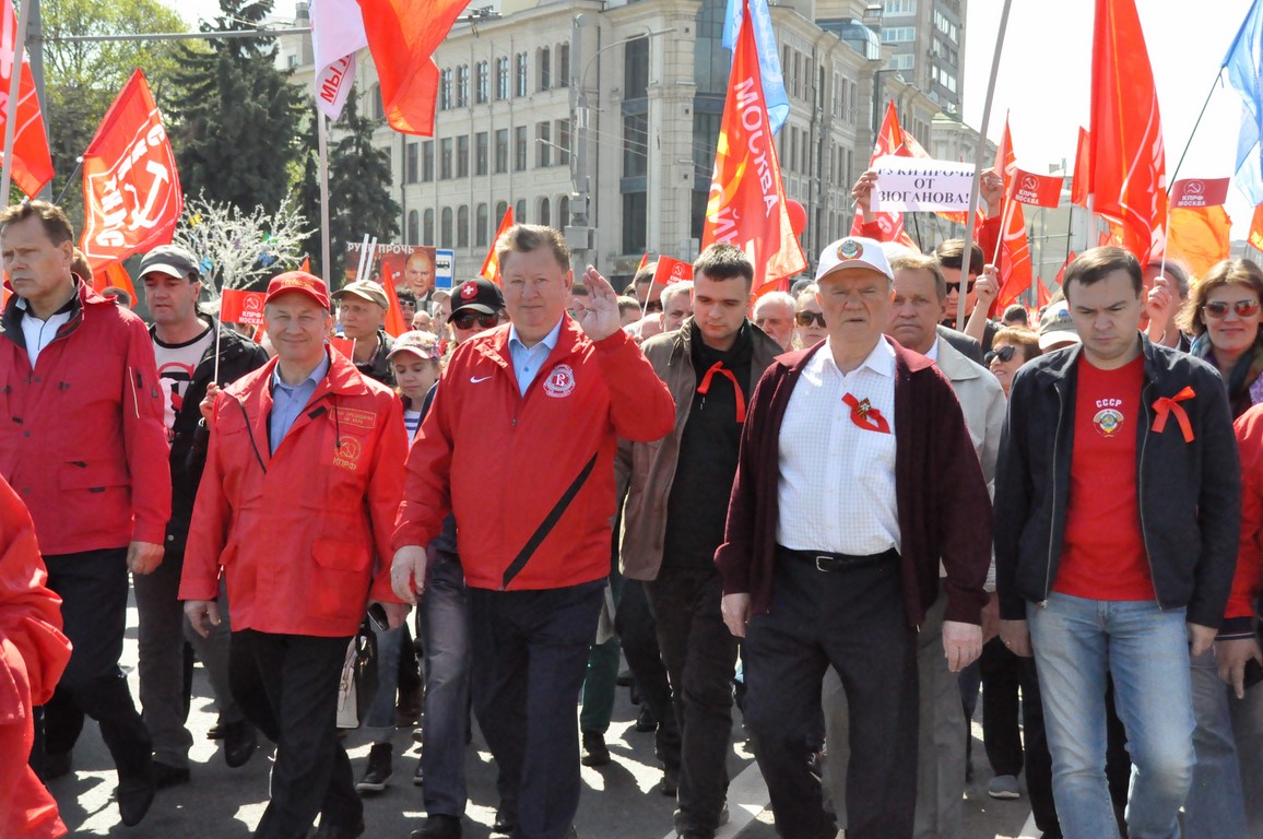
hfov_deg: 30.5
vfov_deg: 20.6
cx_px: 632
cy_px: 420
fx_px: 2313
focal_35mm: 66
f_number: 8
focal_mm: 44
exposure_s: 1/4000
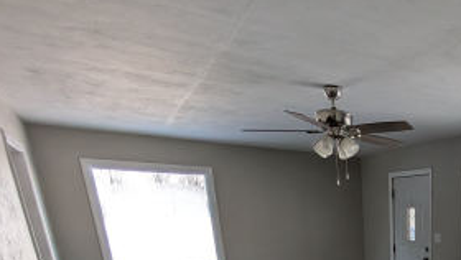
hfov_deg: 52.9
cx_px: 435
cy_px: 352
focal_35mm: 31
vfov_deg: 29.2
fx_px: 379
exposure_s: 1/523
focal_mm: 2.02
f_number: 1.7
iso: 58
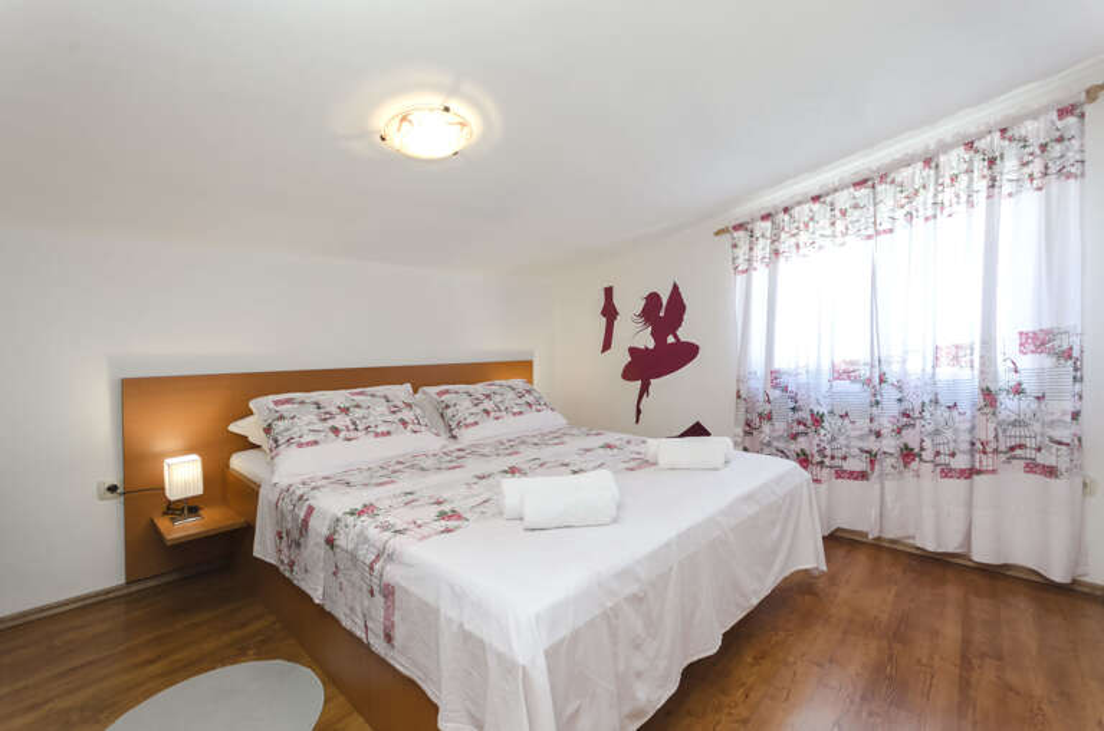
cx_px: 552
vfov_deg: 77.1
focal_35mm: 15
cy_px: 366
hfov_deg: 100.5
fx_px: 459
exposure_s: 1/125
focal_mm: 10
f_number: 4
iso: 450
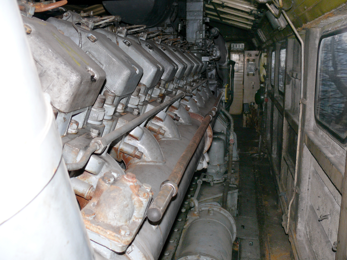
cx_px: 174
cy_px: 130
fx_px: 351
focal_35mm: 35
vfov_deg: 40.7
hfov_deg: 52.6
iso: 100
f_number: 2.8
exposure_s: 1/30
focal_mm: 7.4
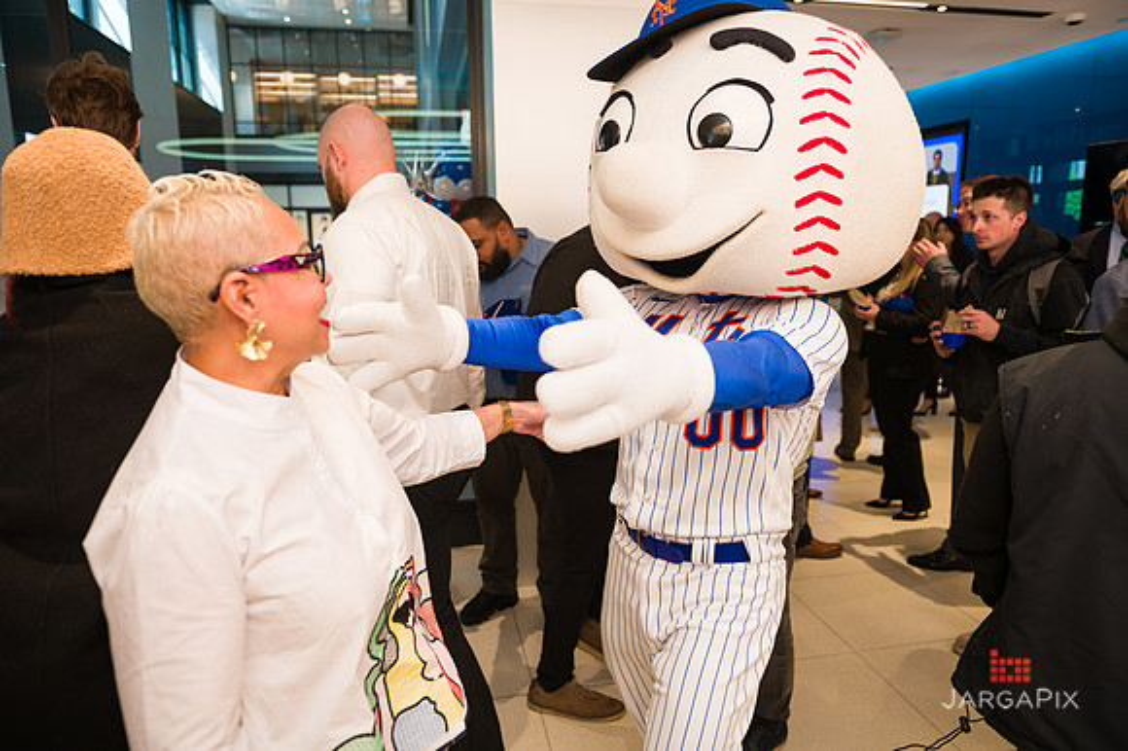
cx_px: 564
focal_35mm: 24
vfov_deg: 53.1
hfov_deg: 73.8
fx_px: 752
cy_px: 376
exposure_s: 1/200
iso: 400
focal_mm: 24
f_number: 4
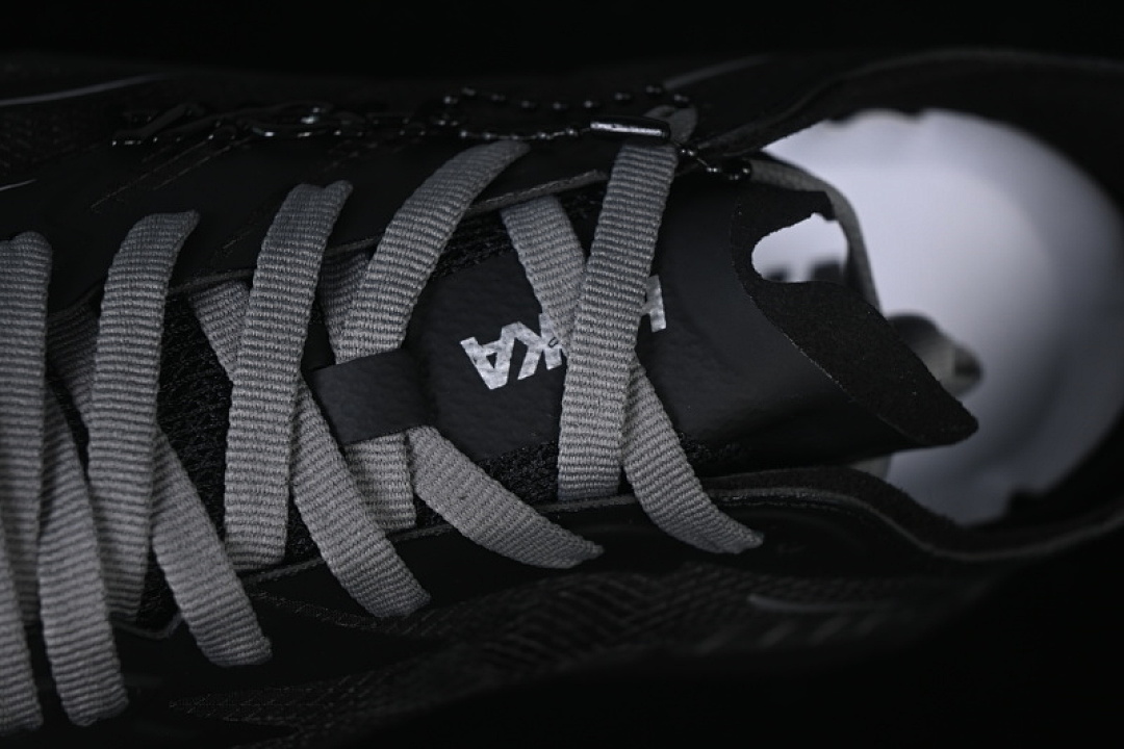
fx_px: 2341
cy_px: 374
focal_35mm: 75
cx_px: 562
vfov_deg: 18.2
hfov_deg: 27.0
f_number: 6.3
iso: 160
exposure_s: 1/50
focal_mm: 50
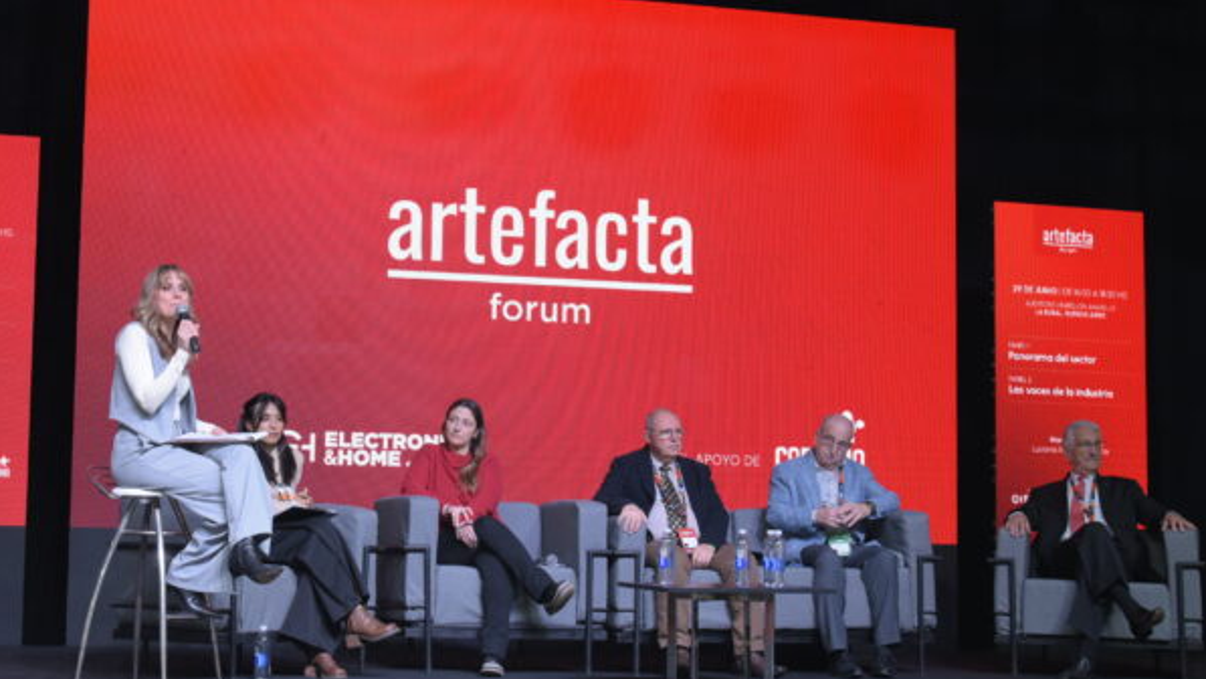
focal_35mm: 62
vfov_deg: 19.4
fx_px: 1983
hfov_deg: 33.6
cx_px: 444
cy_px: 289
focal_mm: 46
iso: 2500
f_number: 6.3
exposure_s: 1/160
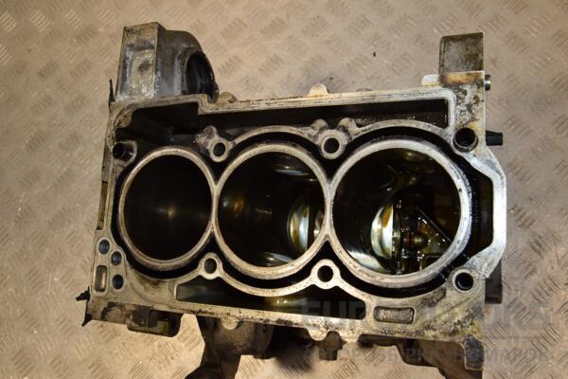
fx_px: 497
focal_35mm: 32
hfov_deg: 59.5
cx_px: 284
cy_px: 190
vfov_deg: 41.7
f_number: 8
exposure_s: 1/200
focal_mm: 21
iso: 800
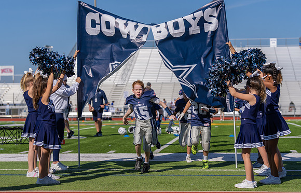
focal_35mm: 87
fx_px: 716
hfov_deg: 23.8
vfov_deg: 15.4
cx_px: 150
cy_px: 98
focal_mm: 79
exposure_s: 1/2500
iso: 125
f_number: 3.5
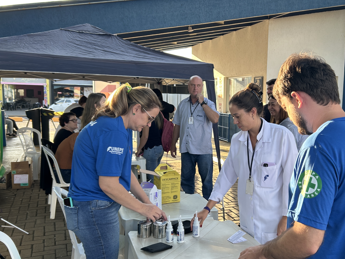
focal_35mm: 36
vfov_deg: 39.6
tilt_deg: -6.9
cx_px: 222
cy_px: 141
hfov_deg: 50.7
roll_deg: -0.9
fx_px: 359
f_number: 1.5
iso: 50
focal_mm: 5.7
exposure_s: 1/289
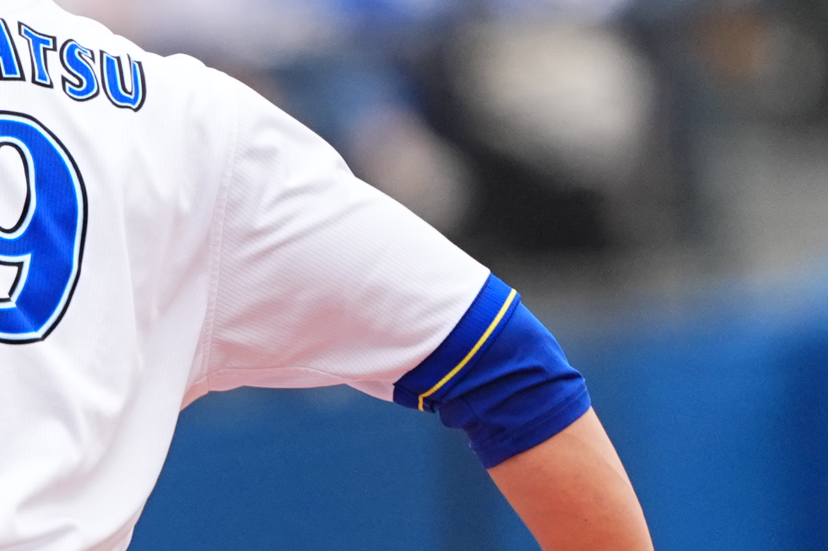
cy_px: 464
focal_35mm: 1958
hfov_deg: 1.1
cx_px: -808
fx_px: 45020
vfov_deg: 0.7
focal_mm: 300
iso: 500
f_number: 2.8
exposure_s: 1/2000
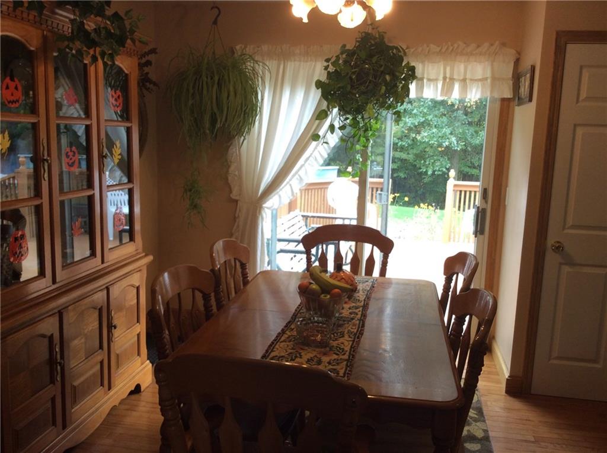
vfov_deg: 44.0
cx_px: 304
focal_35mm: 32
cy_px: 226
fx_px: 560
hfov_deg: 56.9
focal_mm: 3.3
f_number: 2.4
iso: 50
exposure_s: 1/24
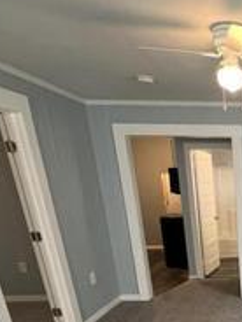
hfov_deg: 33.1
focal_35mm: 34
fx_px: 317
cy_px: 308
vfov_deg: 46.8
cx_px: 300
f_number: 1.8
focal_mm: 1.57
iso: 200
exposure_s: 1/60
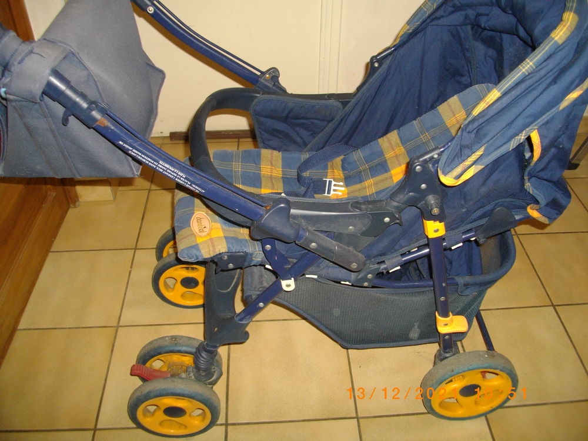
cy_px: 220
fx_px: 544
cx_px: 294
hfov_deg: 56.8
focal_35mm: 32
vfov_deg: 44.2
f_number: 2.9
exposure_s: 1/50
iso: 200
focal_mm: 5.7
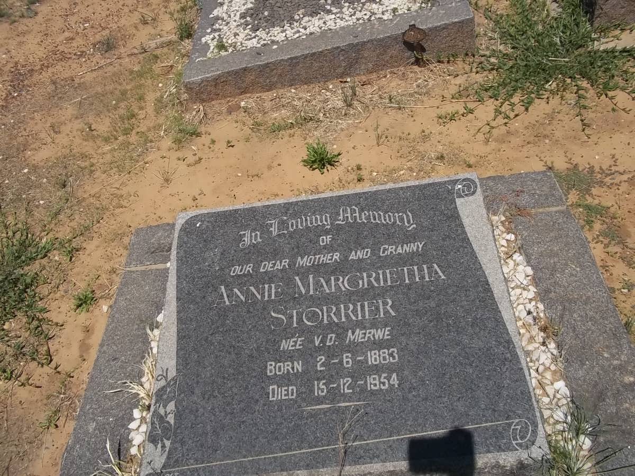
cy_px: 238
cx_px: 318
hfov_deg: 56.8
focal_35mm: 32
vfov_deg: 44.2
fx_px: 587
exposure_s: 1/800
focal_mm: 5.7
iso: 80
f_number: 5.5
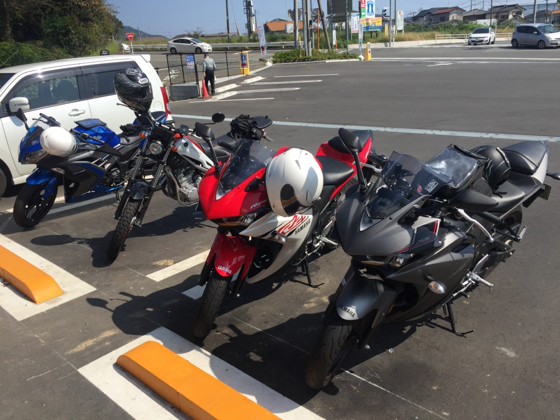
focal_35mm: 29
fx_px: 469
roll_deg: +2.2
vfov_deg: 48.2
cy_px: 210
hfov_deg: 61.7
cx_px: 280
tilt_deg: -17.8
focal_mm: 4.15
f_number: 2.2
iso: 32
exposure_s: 1/2083
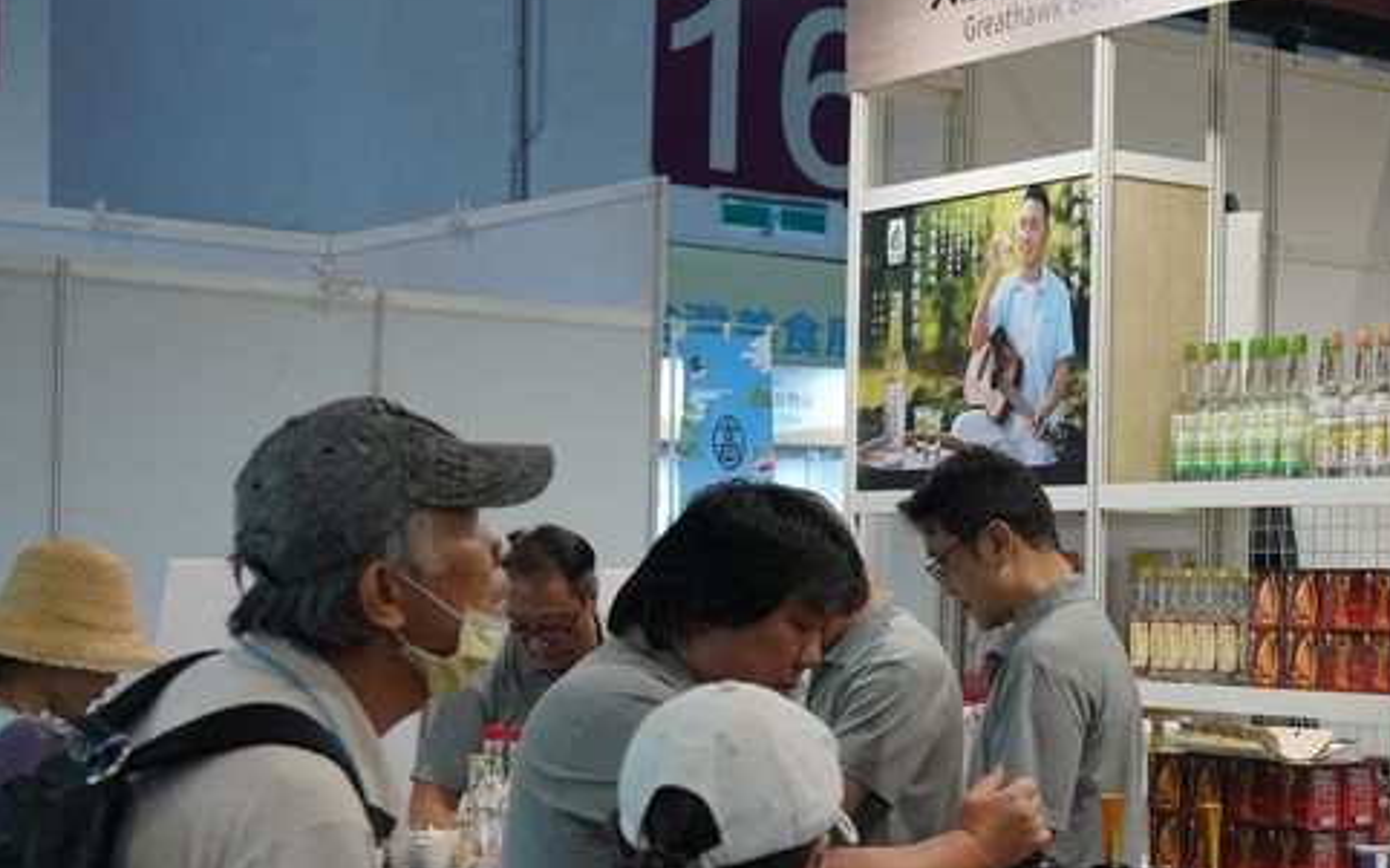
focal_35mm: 71
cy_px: 646
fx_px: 2689
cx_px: 1632
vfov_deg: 18.2
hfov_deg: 26.1
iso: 800
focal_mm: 28
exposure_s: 1/160
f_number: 4
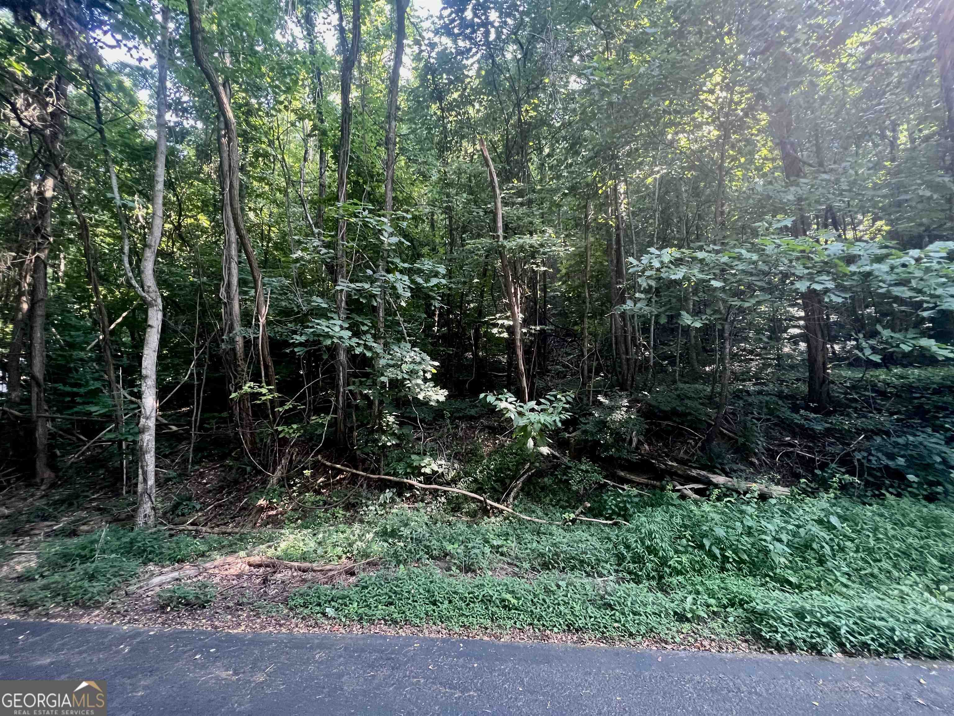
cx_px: 477
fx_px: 358
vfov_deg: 89.9
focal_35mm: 13
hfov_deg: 106.2
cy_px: 358
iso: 250
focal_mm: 1.57
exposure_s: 1/86
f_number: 1.8
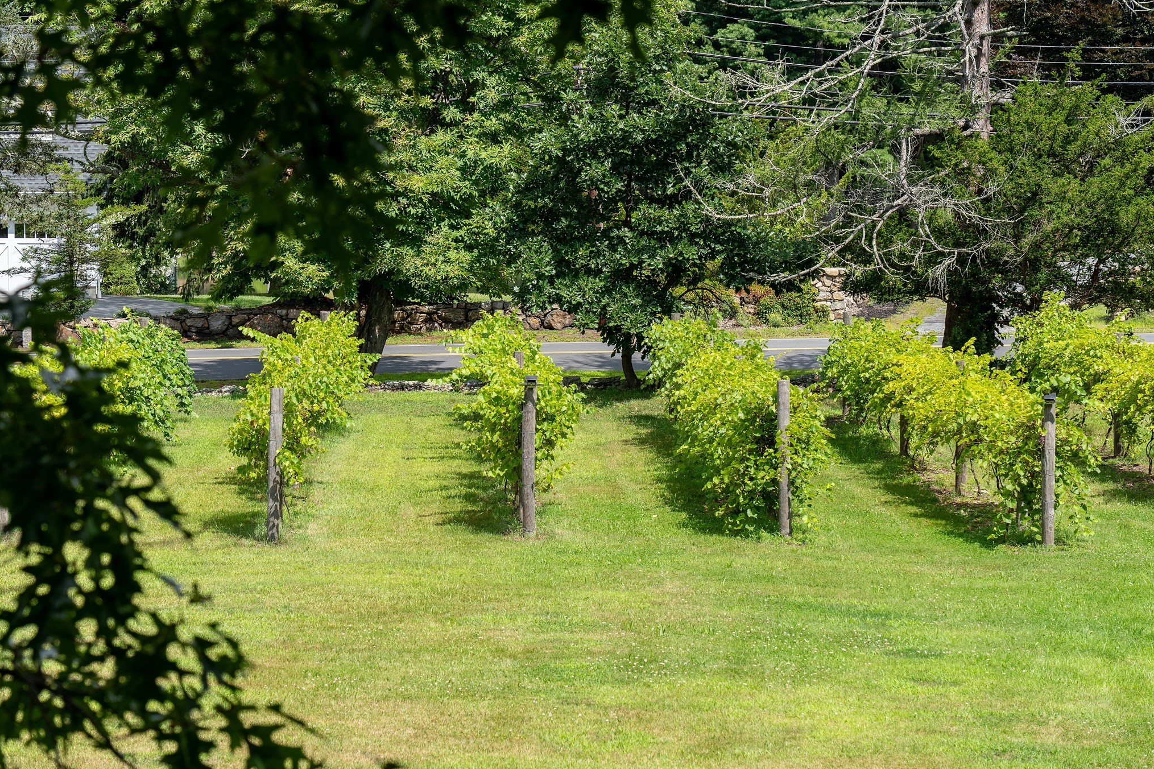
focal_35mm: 106
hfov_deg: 19.3
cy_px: 385
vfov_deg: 12.9
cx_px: 581
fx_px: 3397
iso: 200
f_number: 8
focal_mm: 105
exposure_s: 1/250
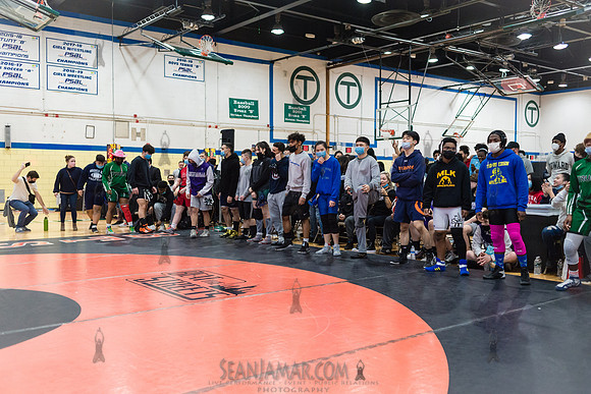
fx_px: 575
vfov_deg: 37.9
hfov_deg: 54.4
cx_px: 296
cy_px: 197
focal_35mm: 35
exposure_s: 1/400
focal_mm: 35
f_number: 3.5
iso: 4000
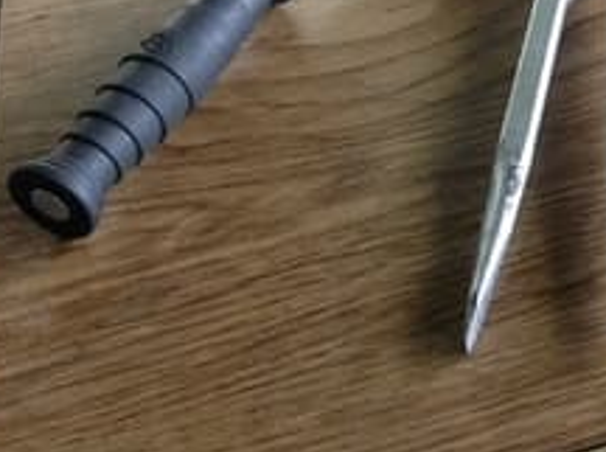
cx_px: 592
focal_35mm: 73
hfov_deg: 25.5
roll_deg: +2.4
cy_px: 76
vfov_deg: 19.8
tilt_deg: -41.4
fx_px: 1275
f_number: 2.4
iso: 125
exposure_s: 1/15
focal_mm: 4.28
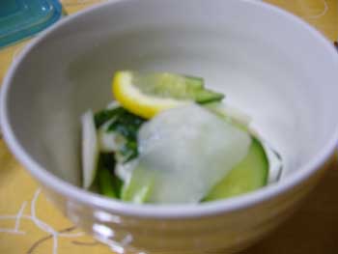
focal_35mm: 35
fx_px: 342
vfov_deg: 40.7
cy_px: 127
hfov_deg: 52.6
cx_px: 169
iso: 125
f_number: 2.8
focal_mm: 5.8
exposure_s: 1/15
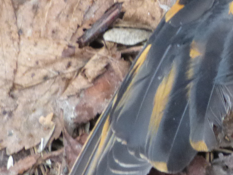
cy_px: 73
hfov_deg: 7.5
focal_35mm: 258
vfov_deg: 5.8
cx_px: 390
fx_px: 1737
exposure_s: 1/80
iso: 400
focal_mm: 12.3
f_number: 4.6
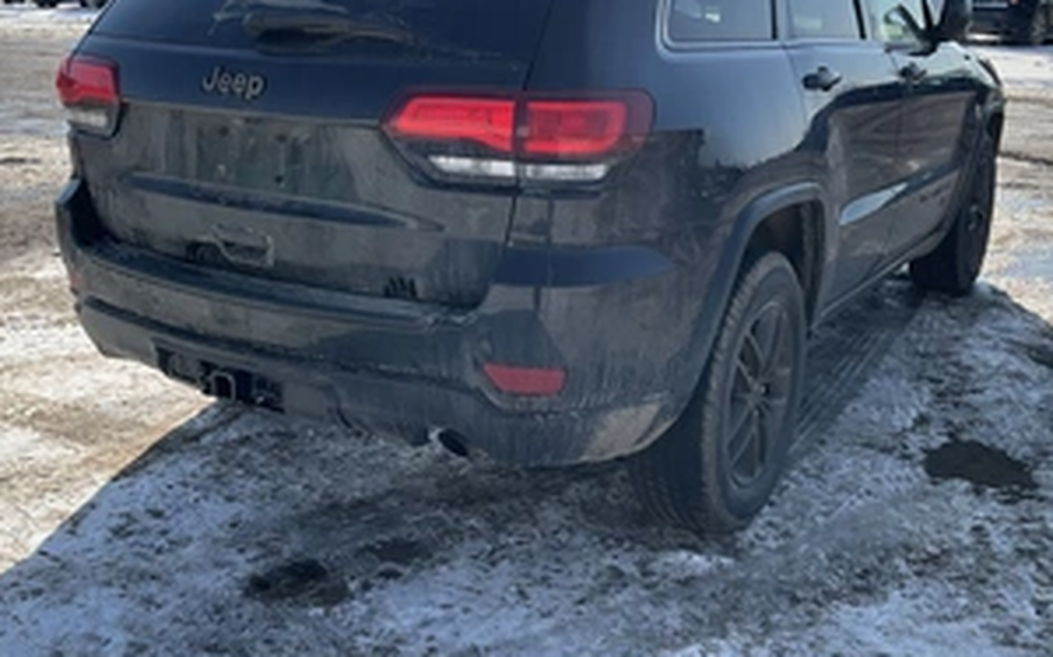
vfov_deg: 31.1
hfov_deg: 48.2
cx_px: 491
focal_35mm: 41
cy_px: 271
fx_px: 1176
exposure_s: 1/1675
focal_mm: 3
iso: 25
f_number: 1.8
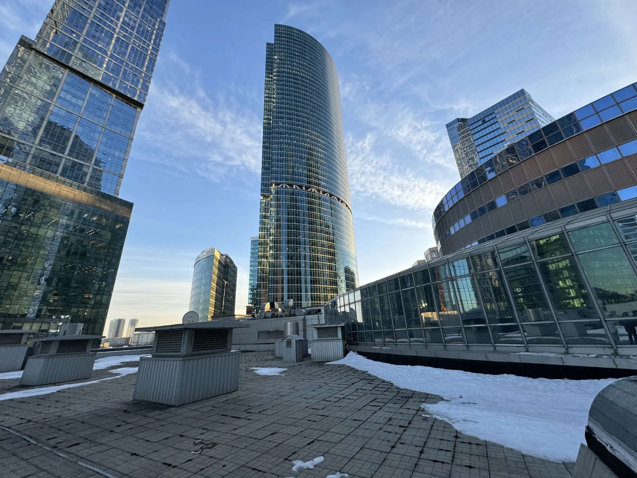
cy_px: 239
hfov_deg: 102.1
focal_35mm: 14
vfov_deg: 85.7
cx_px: 318
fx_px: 258
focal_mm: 2.22
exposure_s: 1/425
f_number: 2.2
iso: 40
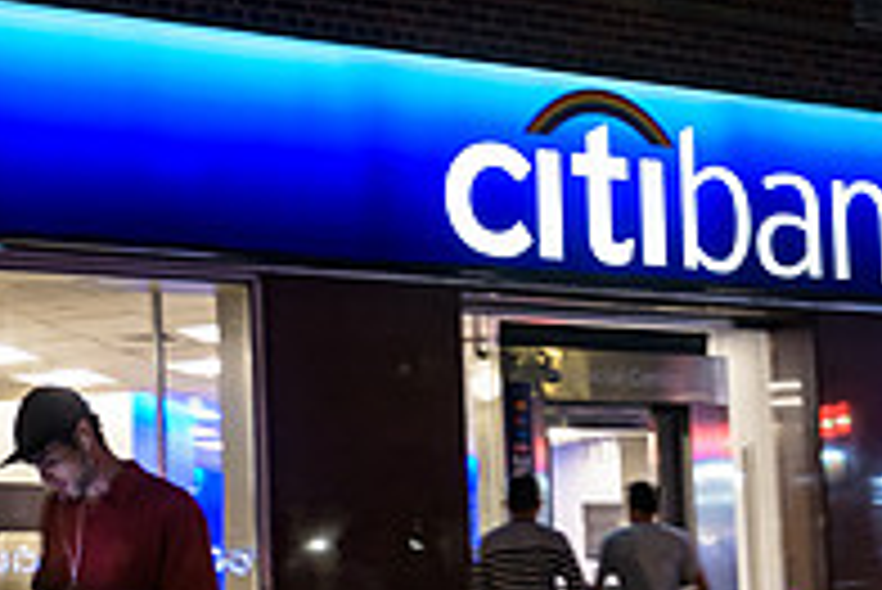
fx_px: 1741
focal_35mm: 71
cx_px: 252
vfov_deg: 19.1
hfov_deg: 28.1
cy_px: 444
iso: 400
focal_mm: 24
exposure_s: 1/15
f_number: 3.2
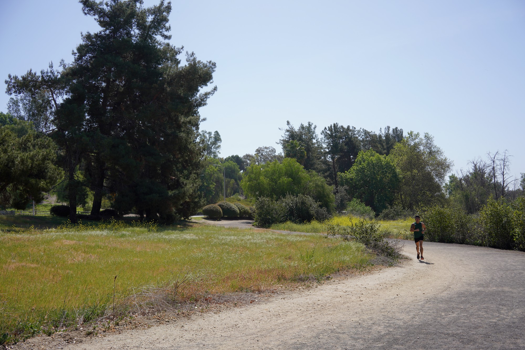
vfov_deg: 37.9
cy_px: 175
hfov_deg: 54.4
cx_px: 262
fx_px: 510
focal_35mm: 35
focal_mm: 35
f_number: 14
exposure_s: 1/80
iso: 100
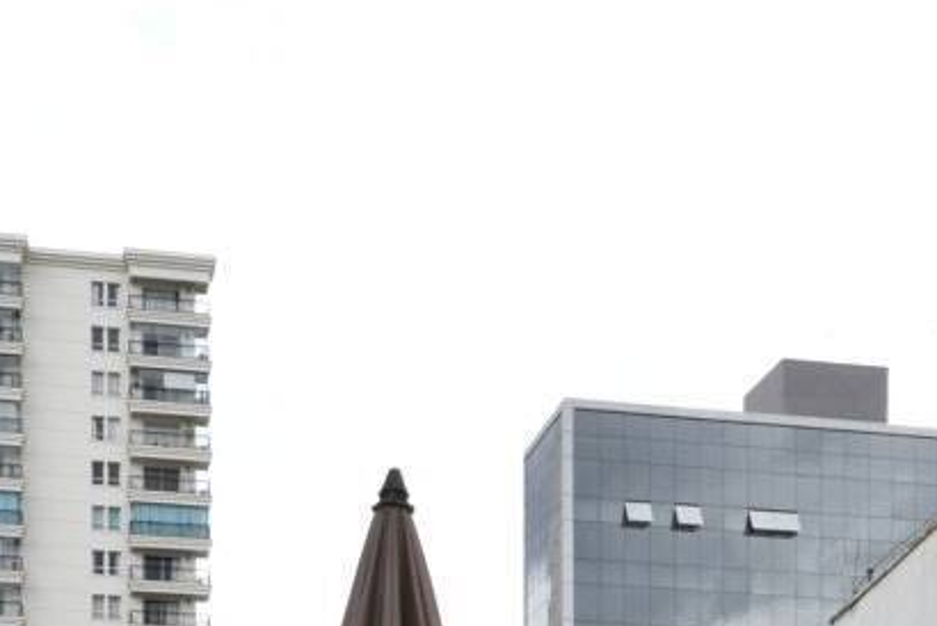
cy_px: 1115
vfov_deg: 17.3
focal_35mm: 65
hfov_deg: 30.9
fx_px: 1692
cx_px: 377
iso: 320
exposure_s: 1/160
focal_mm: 11
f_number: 11
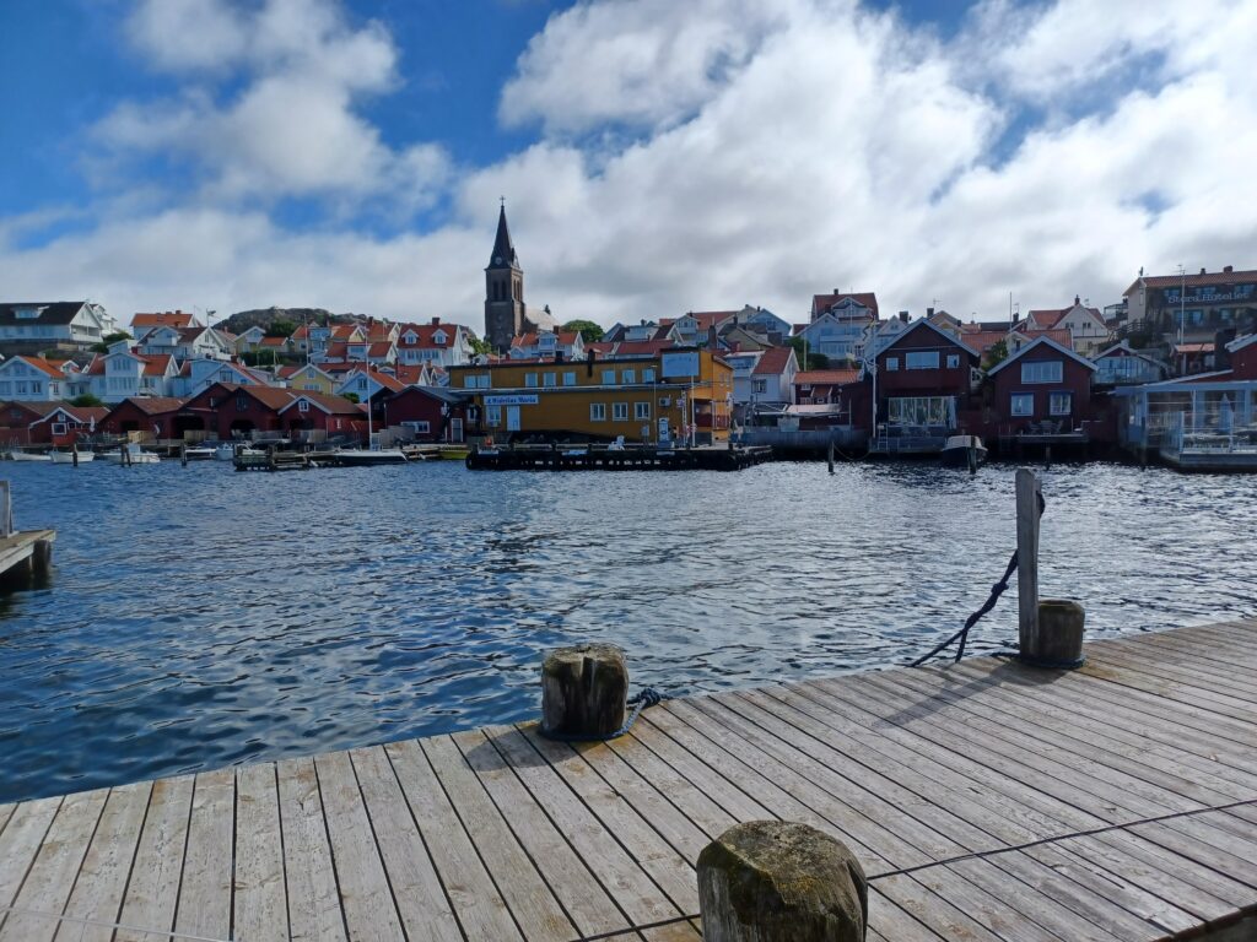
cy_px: 471
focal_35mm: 25
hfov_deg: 69.4
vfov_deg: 54.9
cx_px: 628
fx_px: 908
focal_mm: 4.6
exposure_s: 1/1035
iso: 32
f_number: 1.8
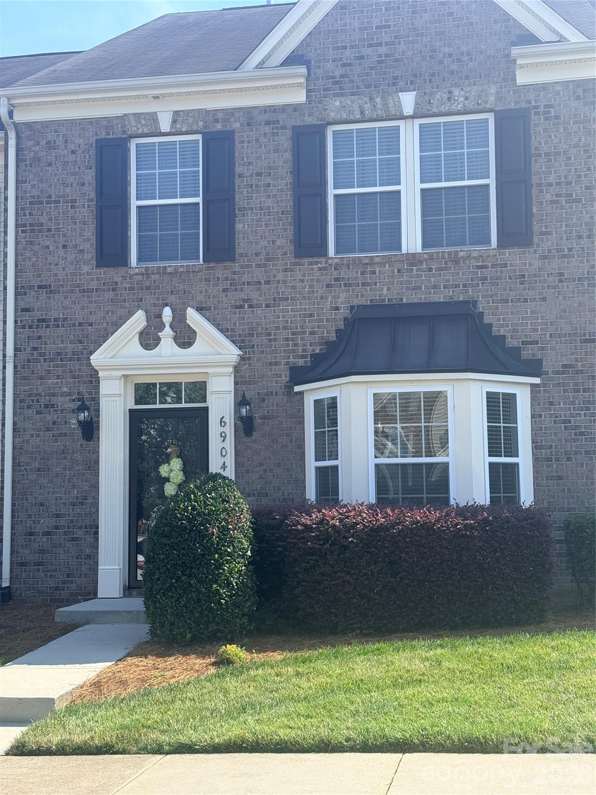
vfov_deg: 39.7
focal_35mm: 48
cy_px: 398
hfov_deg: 30.3
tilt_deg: +7.6
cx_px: 298
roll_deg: +0.2
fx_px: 1102
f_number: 1.78
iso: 80
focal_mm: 6.76
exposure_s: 1/2146
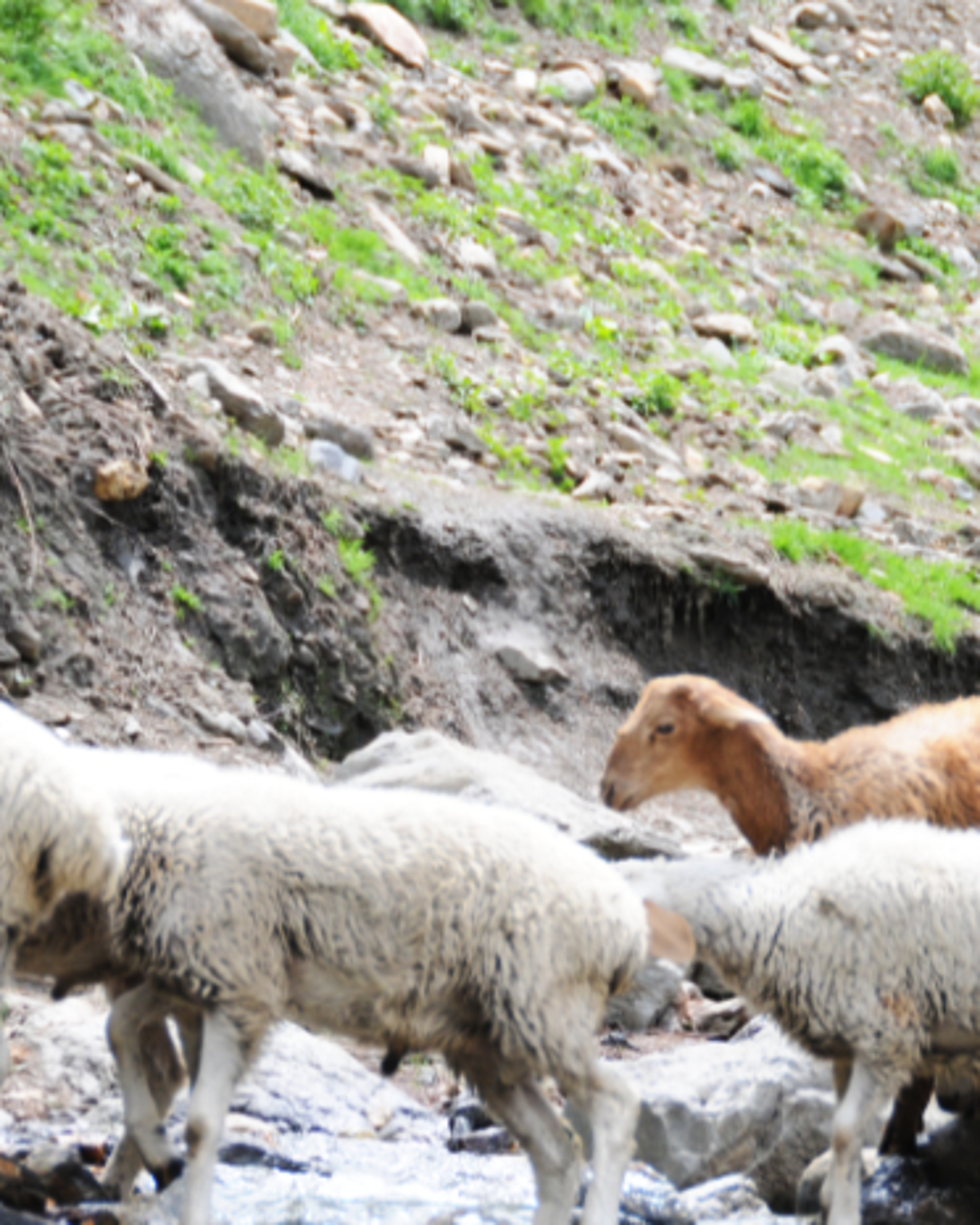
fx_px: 8991
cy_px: 714
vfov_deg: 7.8
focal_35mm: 248
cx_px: 656
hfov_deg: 6.2
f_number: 5
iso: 320
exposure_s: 1/500
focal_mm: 82
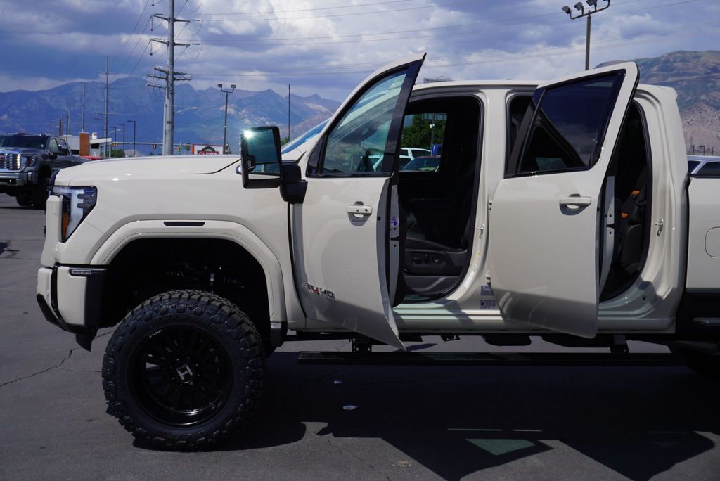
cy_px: 240
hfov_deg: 46.4
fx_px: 840
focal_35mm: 42
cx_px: 360
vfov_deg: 31.9
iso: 100
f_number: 11
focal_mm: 28
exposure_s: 1/320
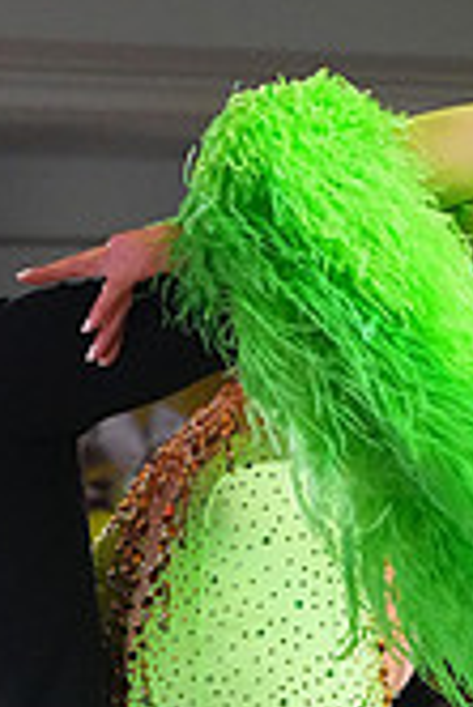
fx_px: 4818
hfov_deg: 5.6
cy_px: 1005
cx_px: 185
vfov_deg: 8.2
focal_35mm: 245
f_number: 5
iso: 8000
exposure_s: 1/400
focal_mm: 70
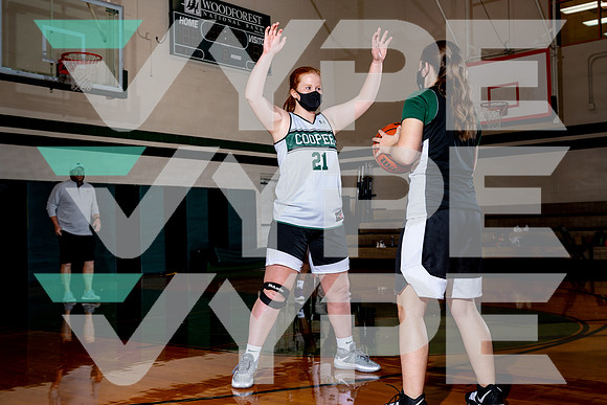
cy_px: 202
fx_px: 725
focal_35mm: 43
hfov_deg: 45.4
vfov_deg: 31.2
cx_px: 304
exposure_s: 1/125
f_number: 5.6
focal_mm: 43
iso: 100
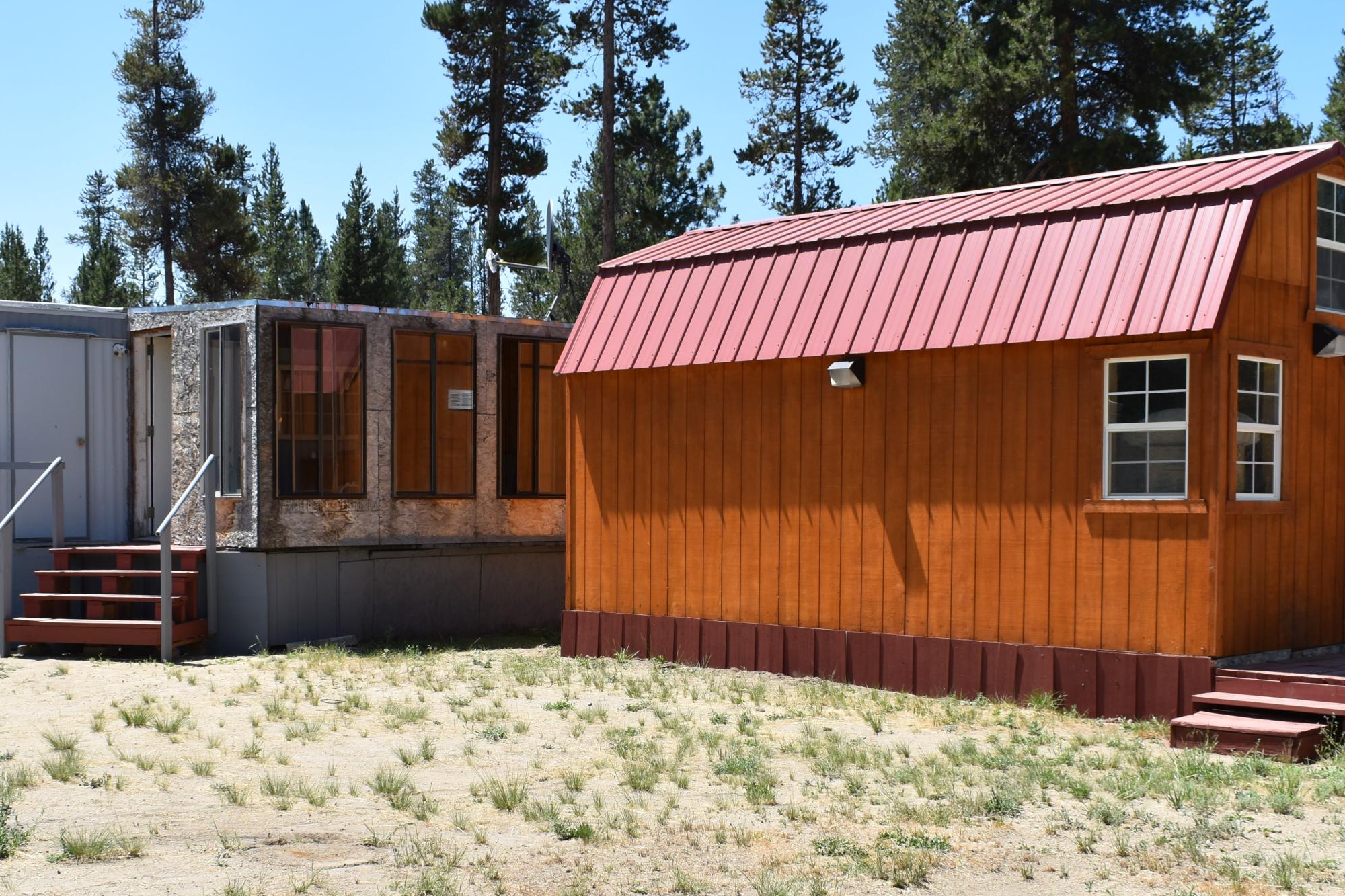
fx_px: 1681
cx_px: 627
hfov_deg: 43.6
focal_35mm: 45
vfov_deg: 29.6
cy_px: 606
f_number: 8
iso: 100
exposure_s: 1/250
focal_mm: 20
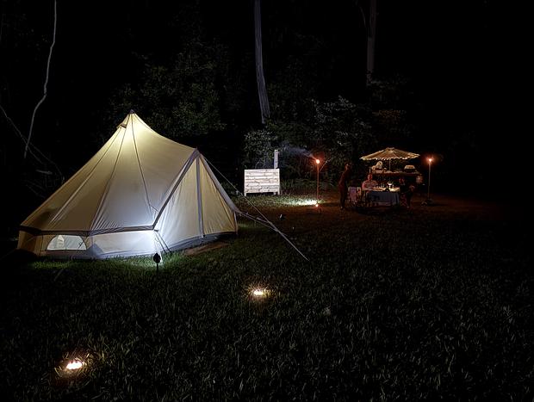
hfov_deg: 71.5
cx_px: 267
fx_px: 371
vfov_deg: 56.9
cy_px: 201
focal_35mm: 24
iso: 2500
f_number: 1.78
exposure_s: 1/5
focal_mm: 6.76
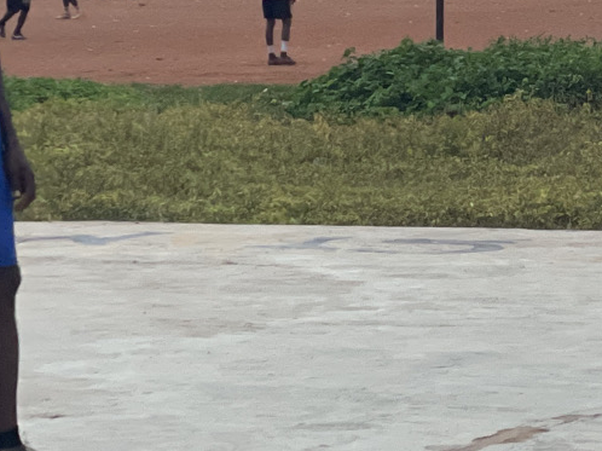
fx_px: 3633
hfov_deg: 9.3
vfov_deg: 7.1
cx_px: 749
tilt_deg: -0.6
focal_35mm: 209
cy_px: -25
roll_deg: +0.8
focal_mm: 6
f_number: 2
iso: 160
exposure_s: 1/99
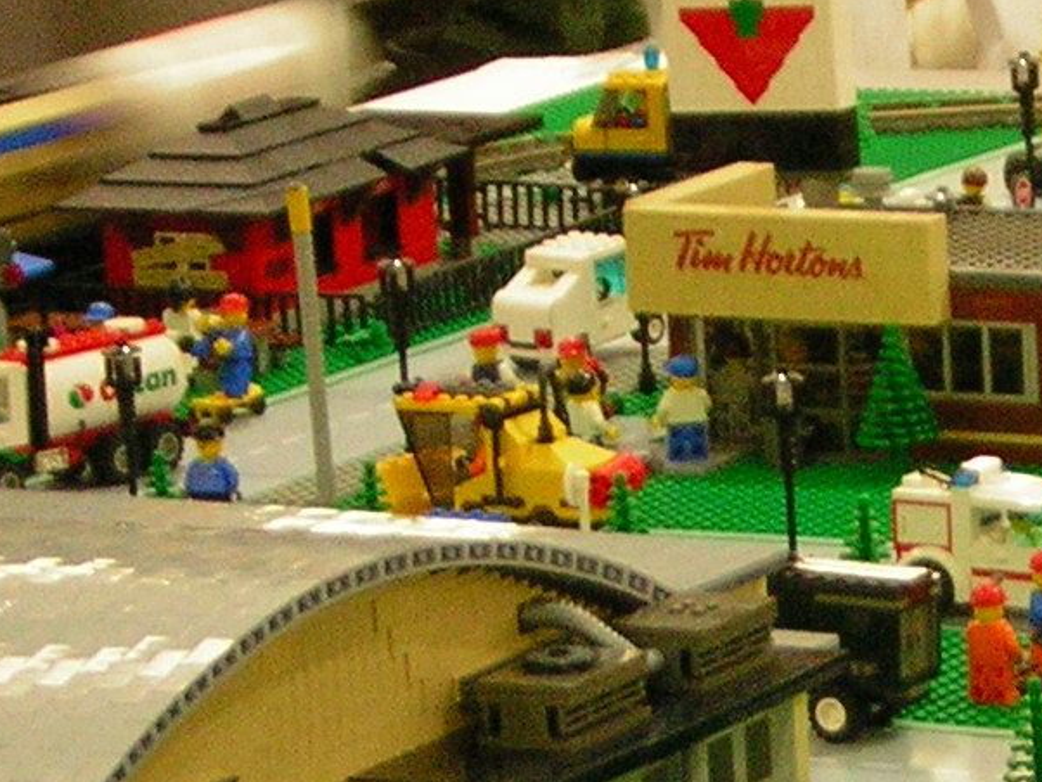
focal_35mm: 287
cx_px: 1290
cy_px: 754
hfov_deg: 6.8
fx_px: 8643
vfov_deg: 5.2
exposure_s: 1/5.5
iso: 138
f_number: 4.7
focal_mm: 14.1
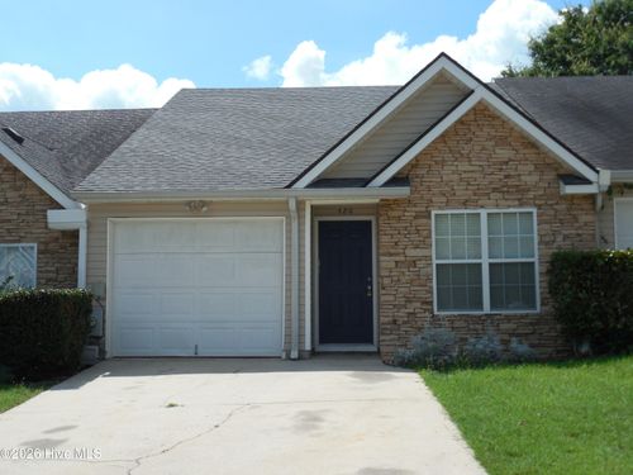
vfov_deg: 33.6
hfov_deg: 43.9
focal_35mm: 43
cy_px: 238
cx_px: 316
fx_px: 786
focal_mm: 7.8
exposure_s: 1/1000
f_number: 3.9
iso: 125
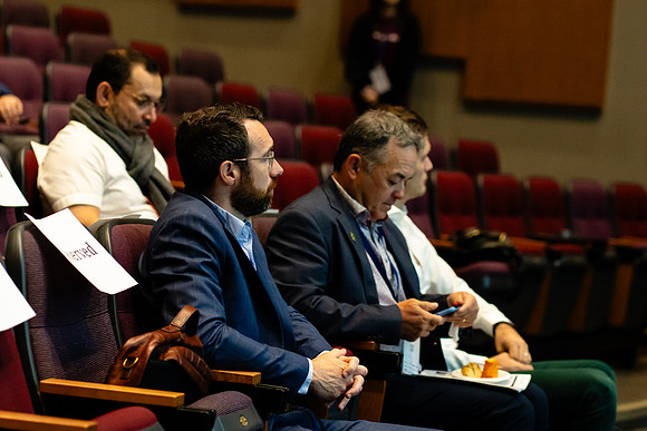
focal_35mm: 127
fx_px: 2283
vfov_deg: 10.8
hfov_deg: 16.1
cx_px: 324
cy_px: 216
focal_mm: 85
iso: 4000
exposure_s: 1/200
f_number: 2.8
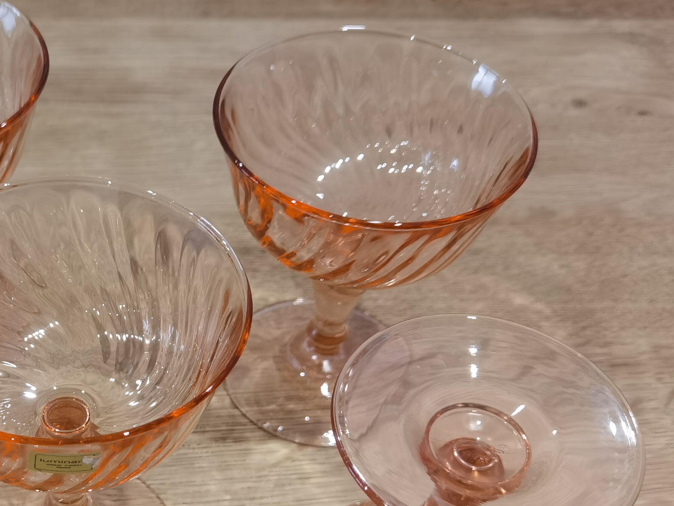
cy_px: 417
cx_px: 98
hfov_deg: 33.0
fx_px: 1091
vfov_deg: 25.6
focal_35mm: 56
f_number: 1.9
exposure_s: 1/100
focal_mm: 6.71
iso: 200
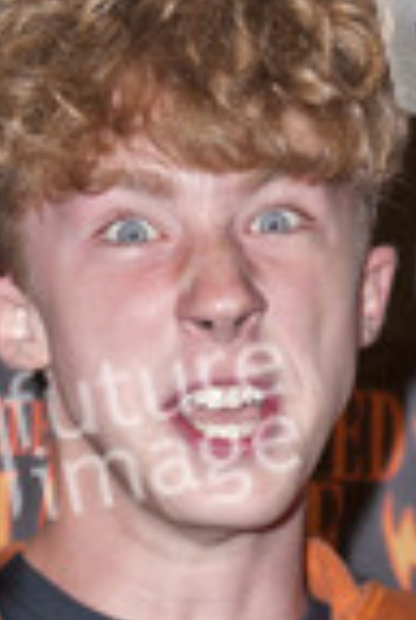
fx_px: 2794
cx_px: 206
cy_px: 663
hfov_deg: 8.5
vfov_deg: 12.5
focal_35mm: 162
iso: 400
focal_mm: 58
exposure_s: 1/400
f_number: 4.5
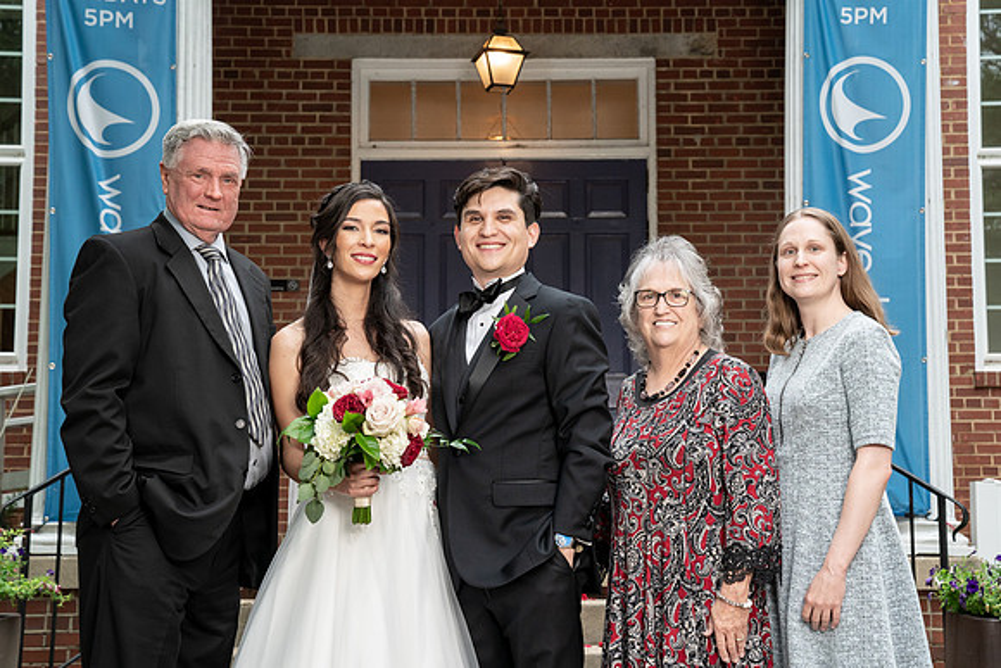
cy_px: 353
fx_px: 1539
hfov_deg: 36.0
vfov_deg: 24.5
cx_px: 531
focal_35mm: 55
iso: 1250
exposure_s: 1/250
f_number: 5.6
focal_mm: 52
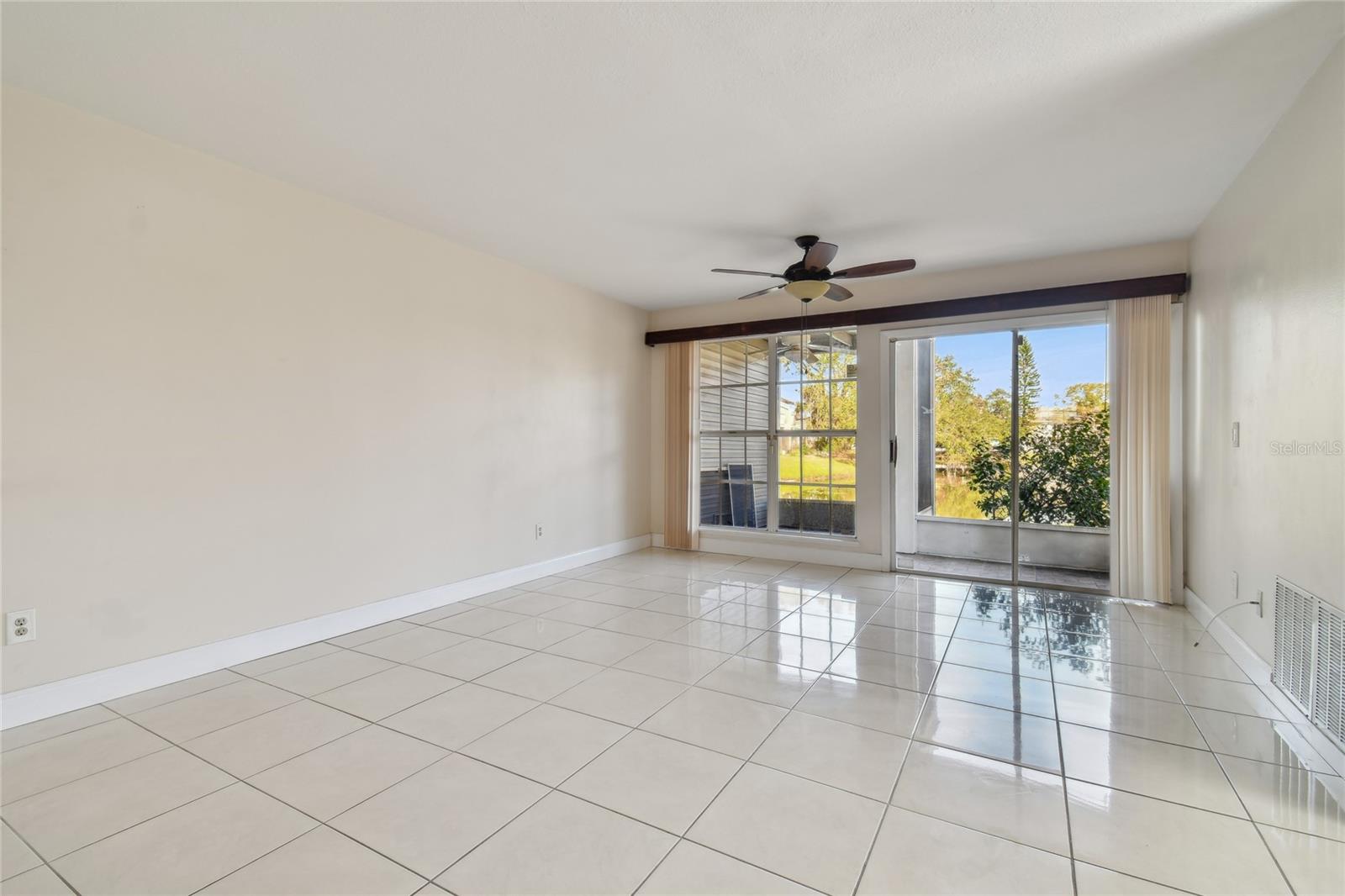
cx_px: 672
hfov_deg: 100.4
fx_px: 560
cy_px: 448
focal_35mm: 15
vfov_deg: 77.3
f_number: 7.1
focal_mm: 10
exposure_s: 1/13
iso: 100
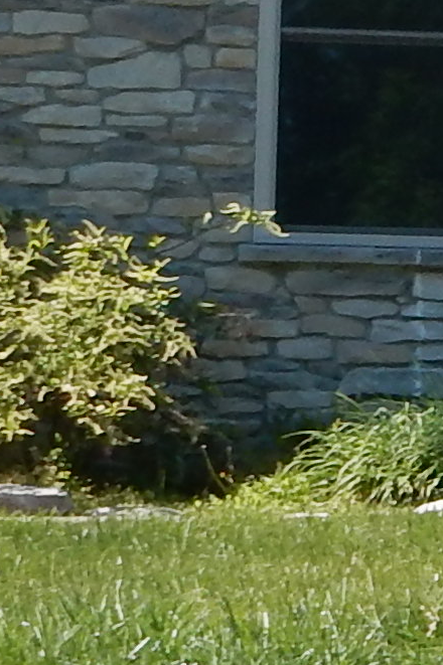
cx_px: 1694
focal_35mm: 312
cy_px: 7
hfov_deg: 4.1
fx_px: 5765
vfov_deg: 6.6
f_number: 4.2
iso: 125
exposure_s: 1/500
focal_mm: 7.6
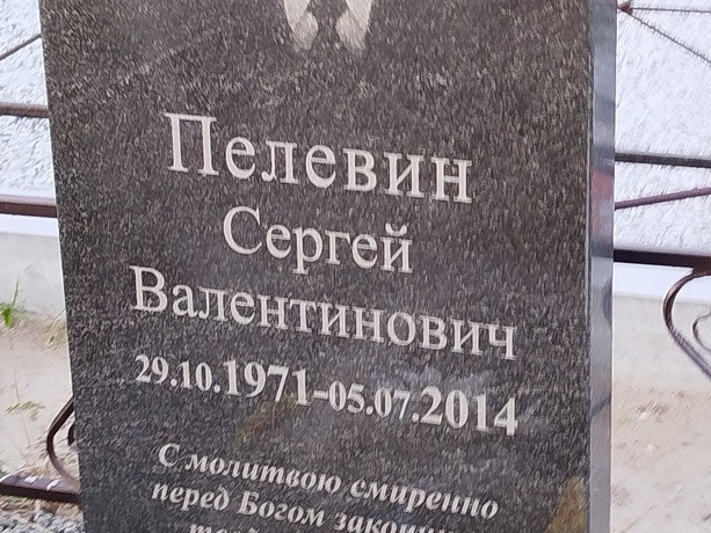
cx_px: 402
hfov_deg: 20.9
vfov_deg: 15.7
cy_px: 214
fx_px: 1931
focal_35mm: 94
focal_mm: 5.31
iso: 100
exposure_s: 1/33
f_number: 1.7
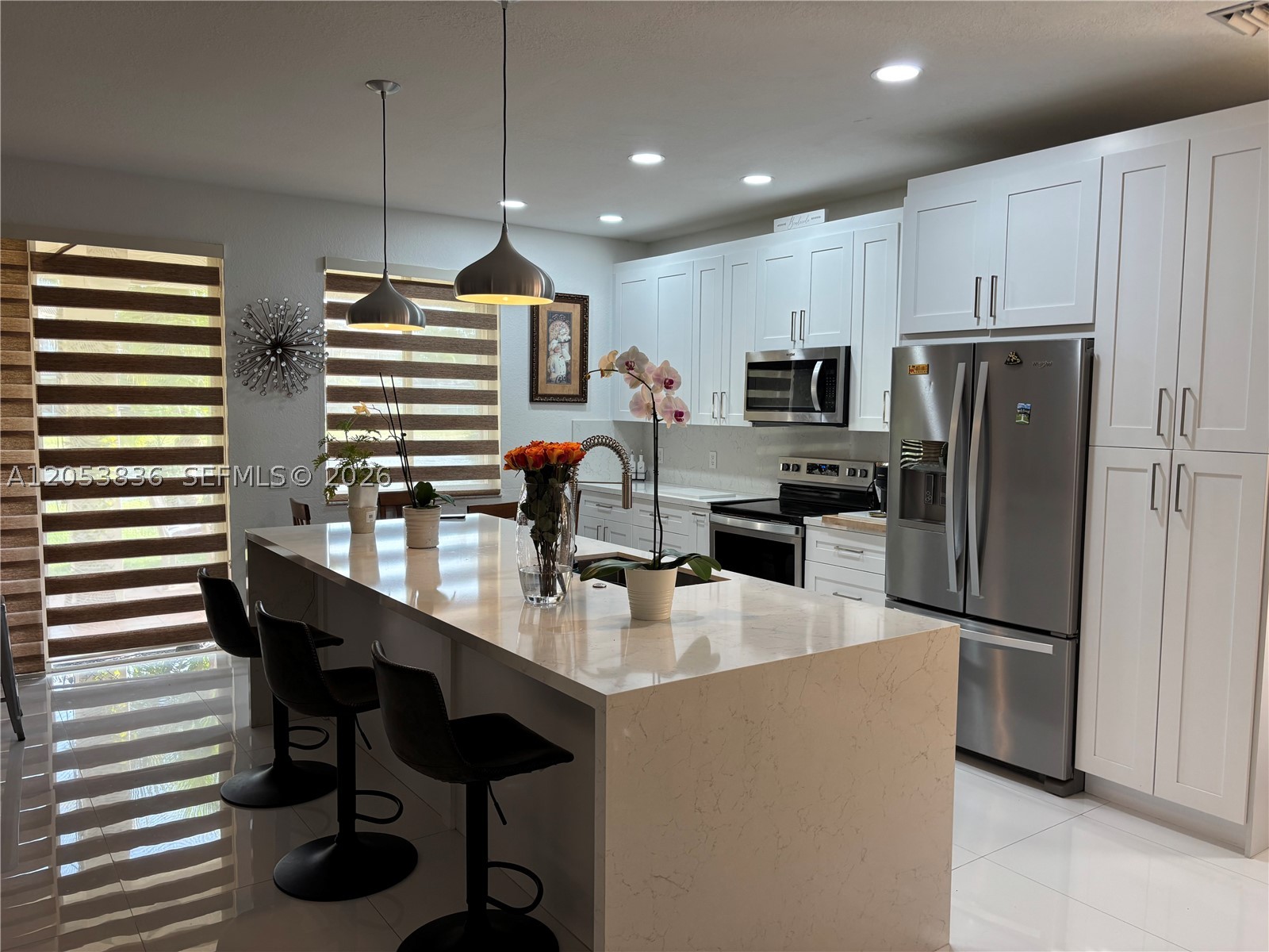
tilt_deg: -5.0
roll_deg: -0.5
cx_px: 634
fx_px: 953
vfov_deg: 53.1
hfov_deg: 67.3
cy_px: 476
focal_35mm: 26
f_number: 1.6
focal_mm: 5.96
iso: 100
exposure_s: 1/120
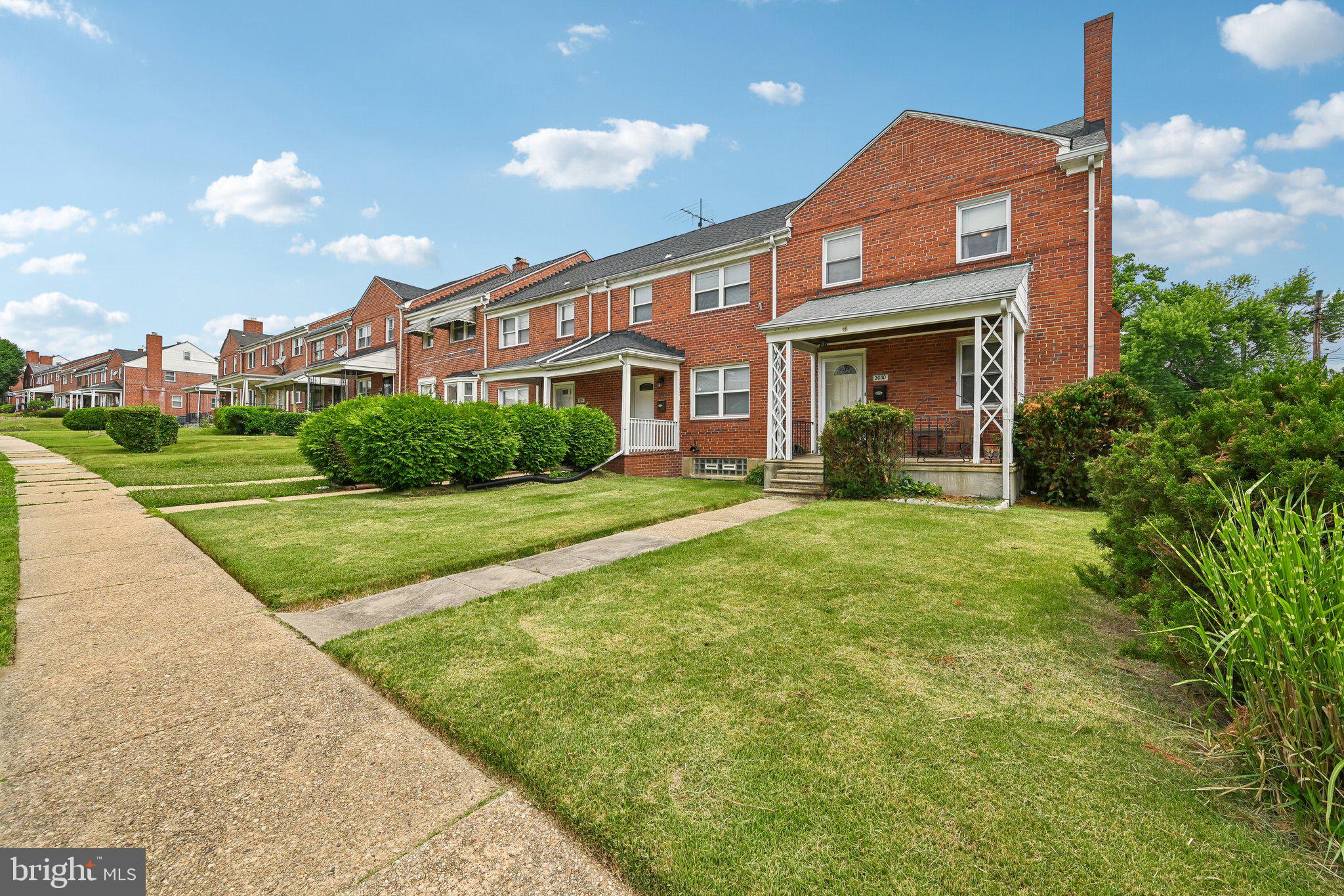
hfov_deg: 104.3
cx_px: 672
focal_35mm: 14
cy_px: 448
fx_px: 523
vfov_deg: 81.2
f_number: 8
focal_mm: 14
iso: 100
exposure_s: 1/250
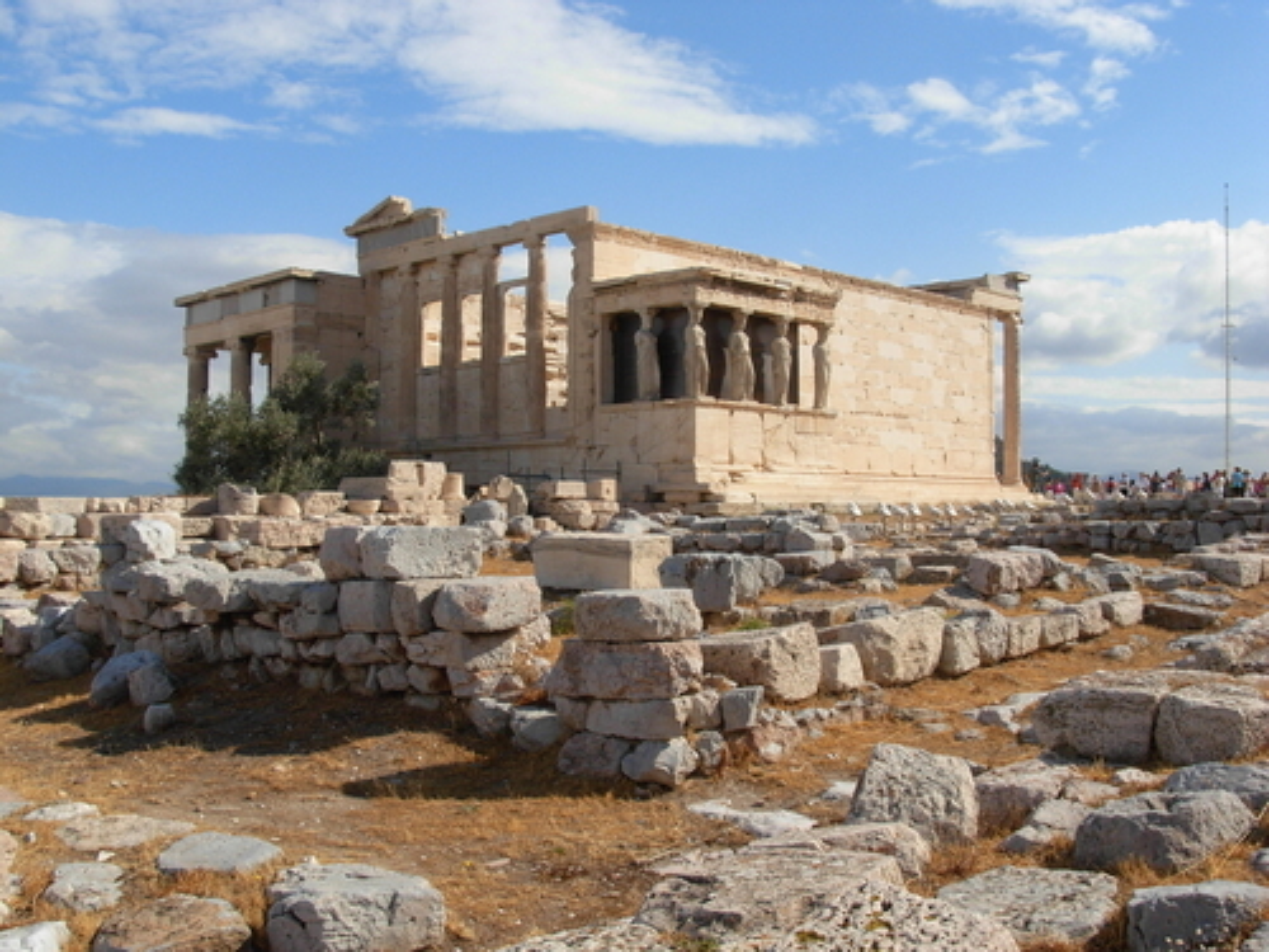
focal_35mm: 38
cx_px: 634
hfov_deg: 49.0
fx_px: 1393
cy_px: 476
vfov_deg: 37.7
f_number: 4.9
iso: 79
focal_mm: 6.3
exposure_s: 1/683
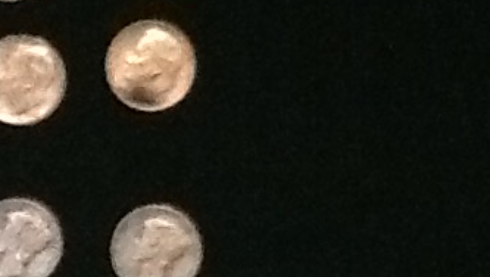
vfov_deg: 8.8
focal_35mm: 138
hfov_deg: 14.7
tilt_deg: -87.7
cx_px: -181
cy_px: 43
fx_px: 1795
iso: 640
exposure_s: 1/15
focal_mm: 2.03
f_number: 2.4
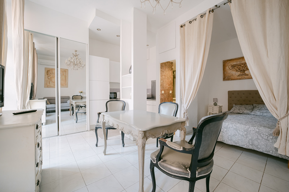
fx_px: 112
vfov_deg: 81.2
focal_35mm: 14
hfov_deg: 104.2
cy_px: 96
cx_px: 144
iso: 160
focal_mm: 9
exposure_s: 1/4
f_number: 10
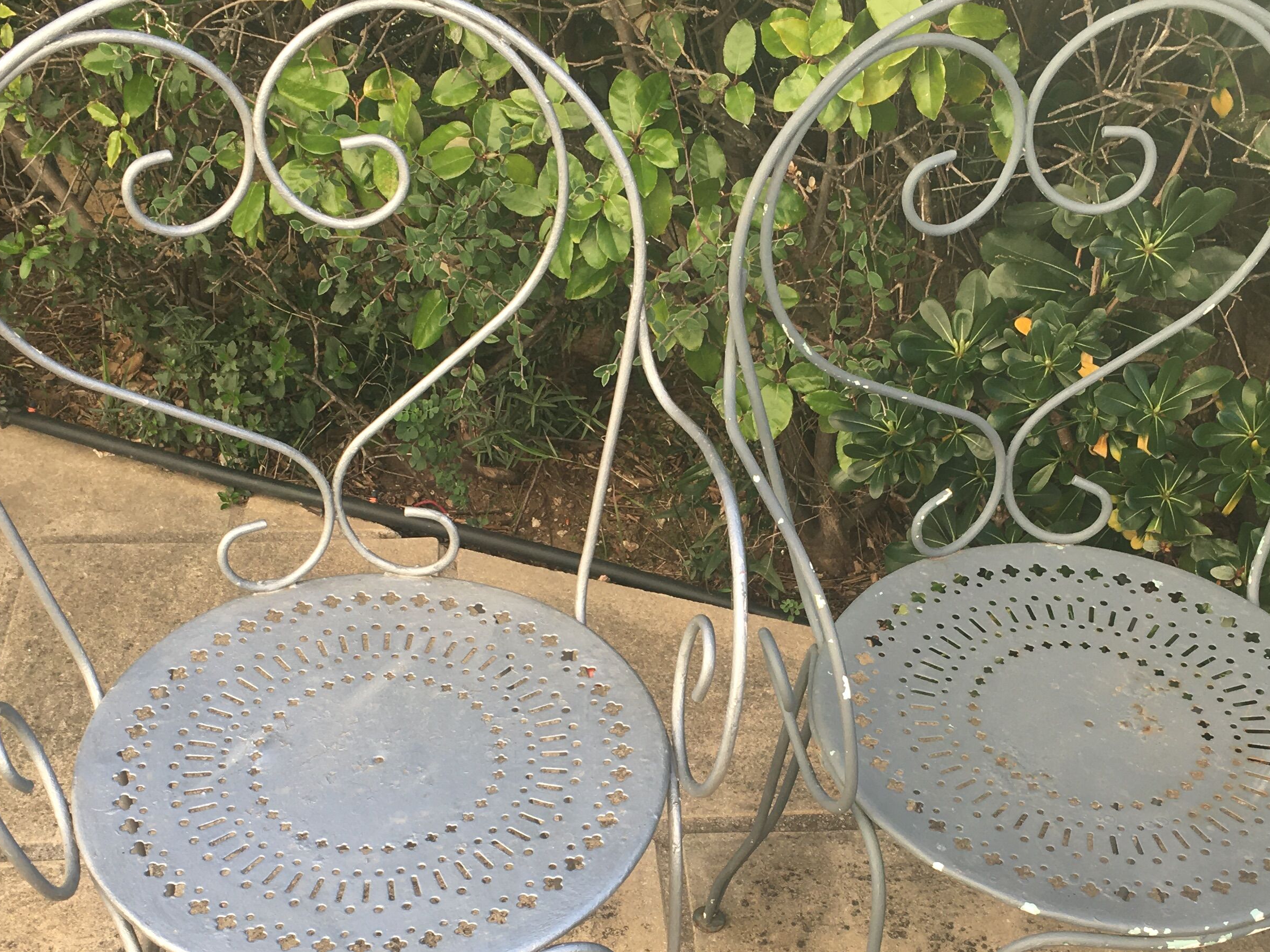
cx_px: 667
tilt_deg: -42.9
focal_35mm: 49
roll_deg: -2.8
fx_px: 1798
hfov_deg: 38.9
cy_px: 648
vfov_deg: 29.4
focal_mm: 4.15
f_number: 2.2
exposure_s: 1/125
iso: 25
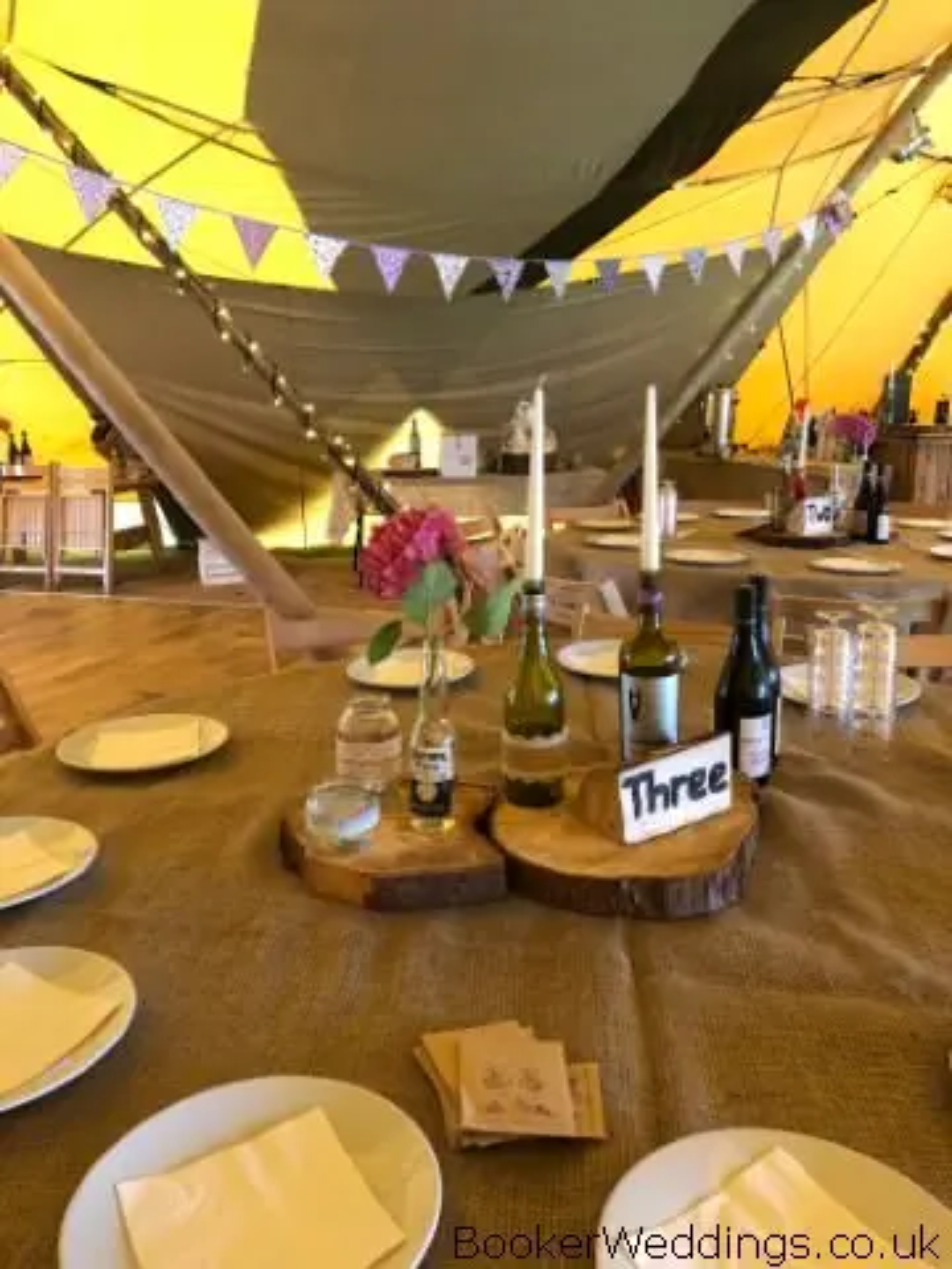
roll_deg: +2.6
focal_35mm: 28
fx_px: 1027
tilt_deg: -16.5
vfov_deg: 63.4
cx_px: 476
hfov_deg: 49.7
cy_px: 634
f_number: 1.8
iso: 80
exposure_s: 1/7
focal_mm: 4
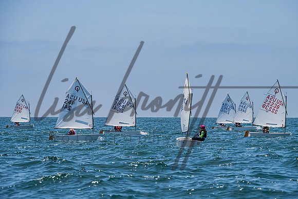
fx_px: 1521
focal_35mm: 184
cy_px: 100
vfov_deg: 7.5
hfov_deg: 11.2
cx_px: 161
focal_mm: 155
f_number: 7.6
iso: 250
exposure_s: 1/2000
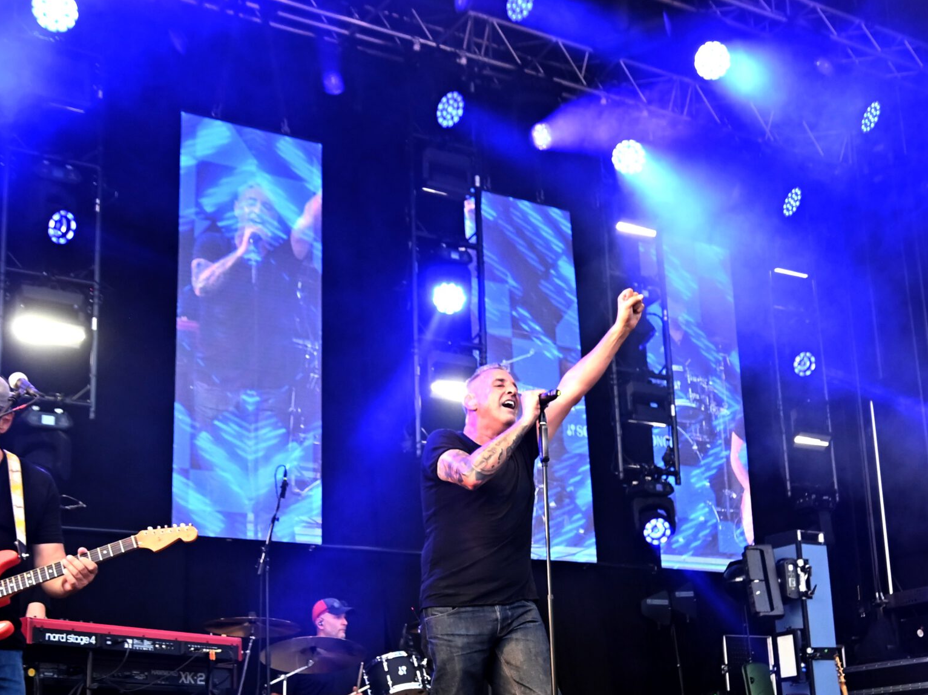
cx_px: 536
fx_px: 1421
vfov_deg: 27.4
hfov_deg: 36.1
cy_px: 447
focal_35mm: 53
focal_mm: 22
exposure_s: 1/640
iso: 1000
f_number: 3.5
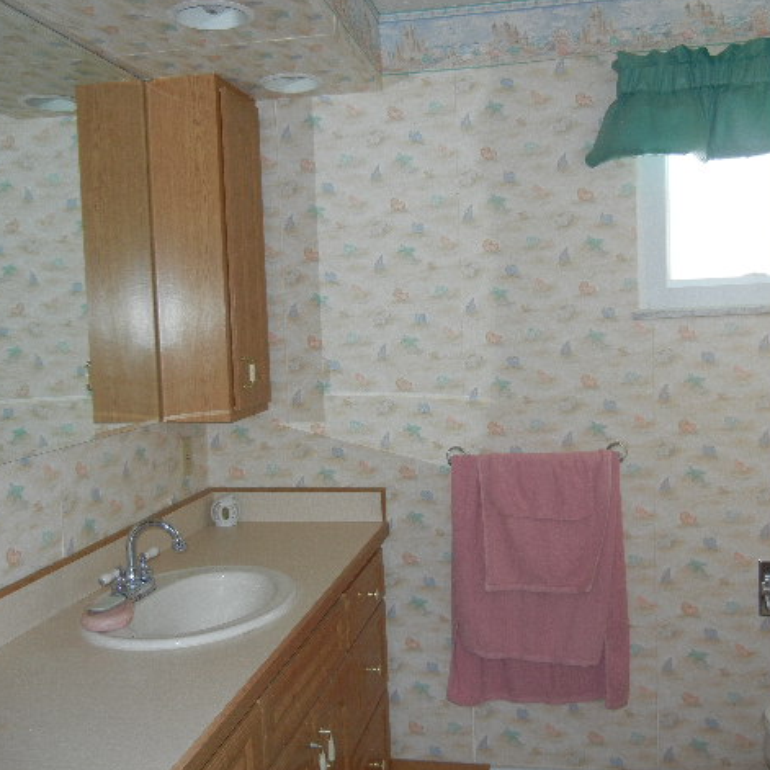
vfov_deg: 46.0
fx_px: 906
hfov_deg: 46.0
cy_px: 383
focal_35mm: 36
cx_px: 396
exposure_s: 1/30
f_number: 3.5
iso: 200
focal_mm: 5.4
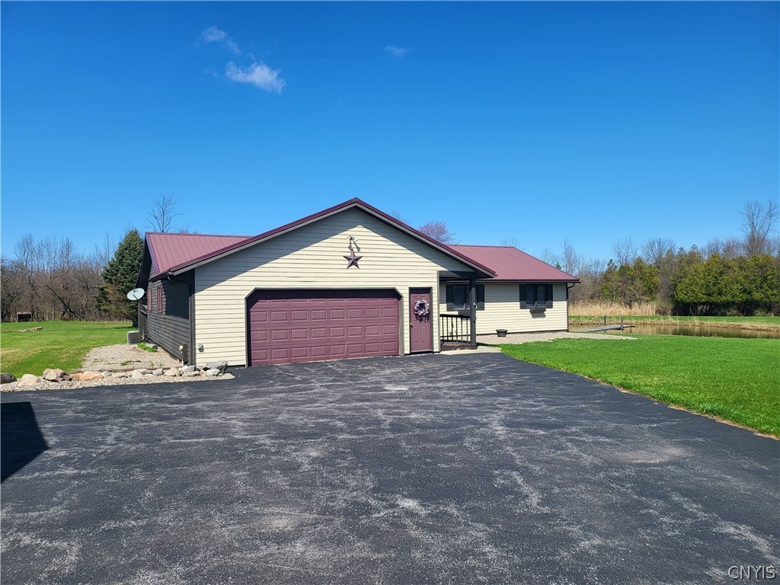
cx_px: 390
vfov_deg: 56.8
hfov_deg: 71.6
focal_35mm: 24
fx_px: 541
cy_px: 292
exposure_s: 1/2021
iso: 40
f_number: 1.8
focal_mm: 5
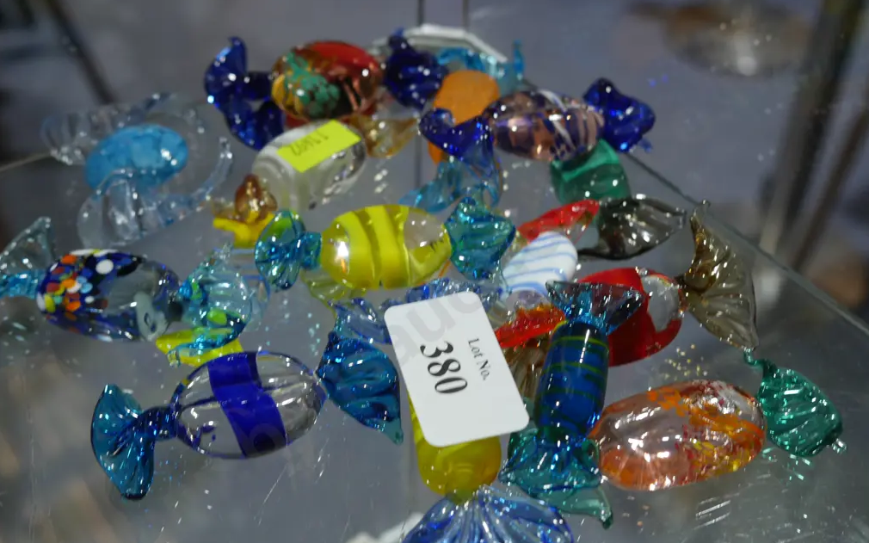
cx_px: 437
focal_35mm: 43
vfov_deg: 29.8
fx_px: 1018
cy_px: 314
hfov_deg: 46.2
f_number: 4.5
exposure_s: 1/60
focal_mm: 20
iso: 250
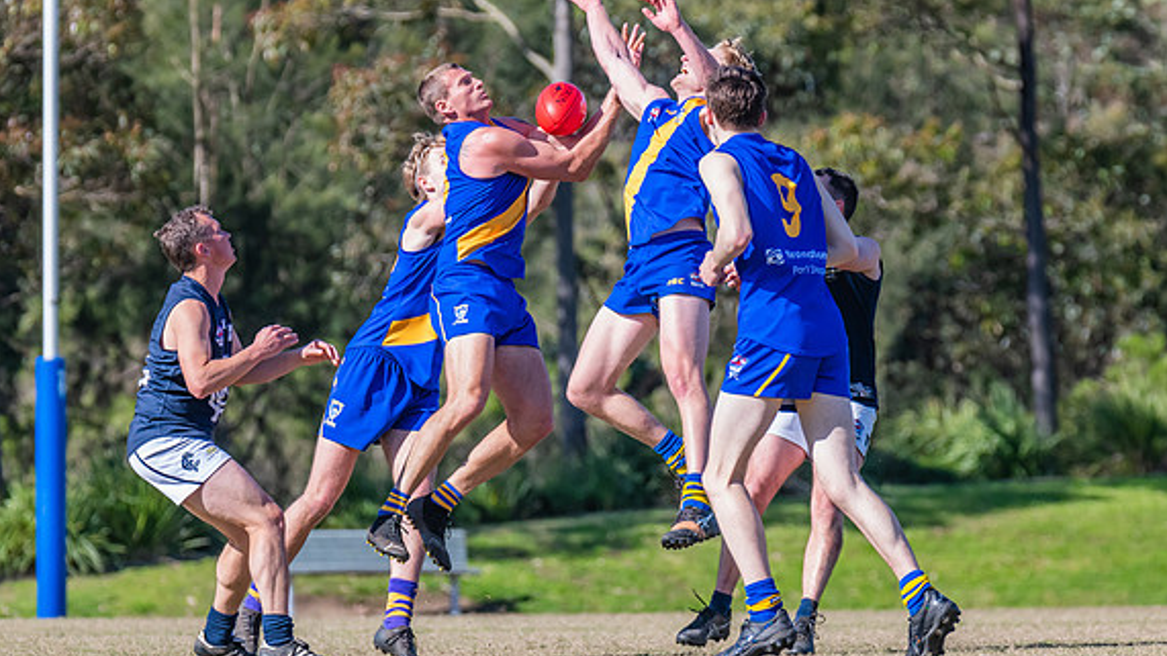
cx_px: 571
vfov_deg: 3.3
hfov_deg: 5.8
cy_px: 318
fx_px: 11510
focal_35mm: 372
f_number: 6.3
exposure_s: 1/2000
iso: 800
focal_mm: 270
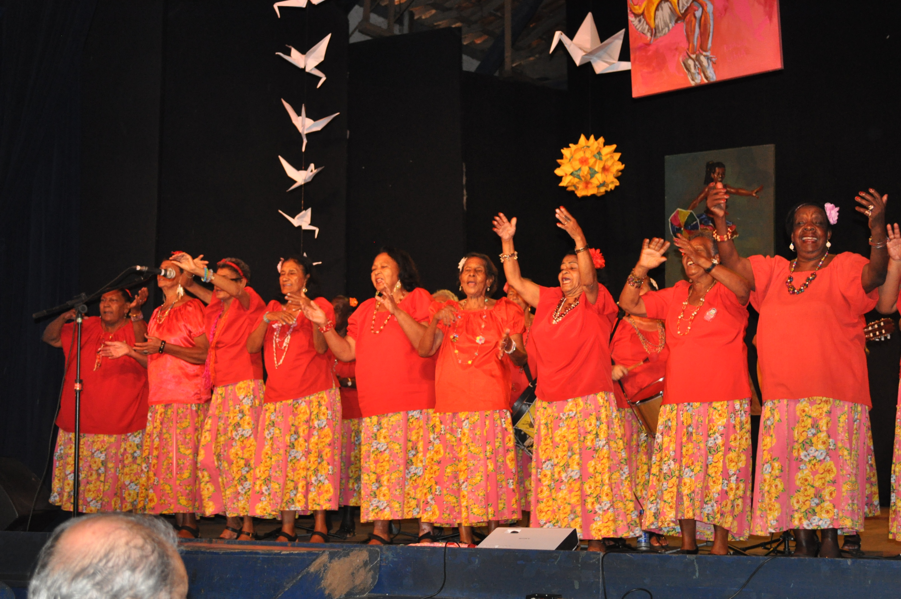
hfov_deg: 33.4
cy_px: 300
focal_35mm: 60
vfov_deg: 22.6
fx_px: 1500
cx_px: 450
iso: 1250
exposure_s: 1/60
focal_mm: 40
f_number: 5.3
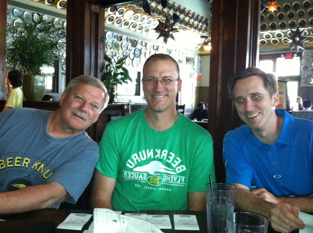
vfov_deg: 37.6
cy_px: 114
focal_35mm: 38
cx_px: 155
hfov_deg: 49.1
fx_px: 343
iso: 500
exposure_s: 1/15
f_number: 2.8
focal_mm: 3.85
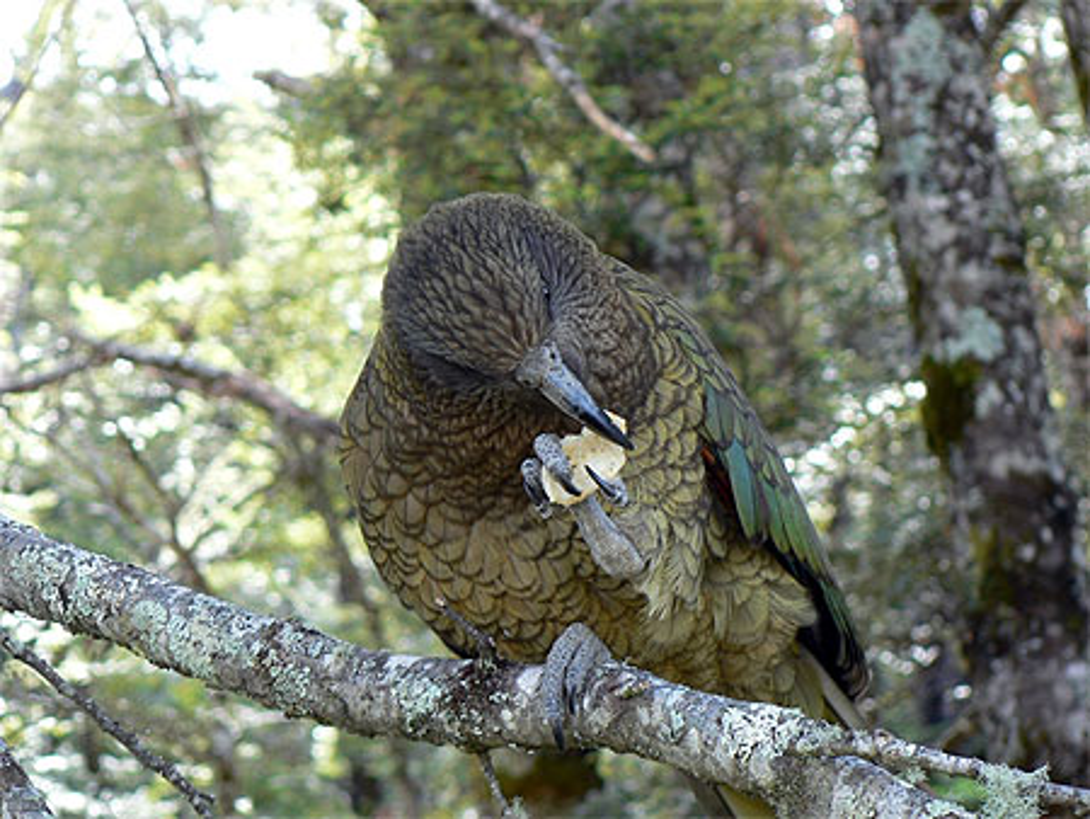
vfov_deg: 12.5
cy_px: 410
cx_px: 545
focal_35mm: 119
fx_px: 3749
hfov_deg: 16.5
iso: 80
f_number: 3.2
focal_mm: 19.9
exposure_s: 1/30
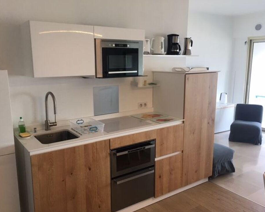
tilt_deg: -10.4
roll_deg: -0.5
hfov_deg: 57.1
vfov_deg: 47.1
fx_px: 243
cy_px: 108
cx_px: 124
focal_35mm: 31
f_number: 2.2
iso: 32
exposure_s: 1/33
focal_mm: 4.15
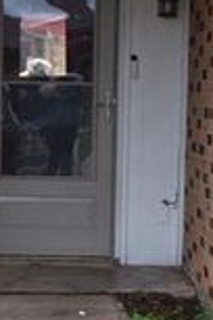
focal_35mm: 191
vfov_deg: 10.8
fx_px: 1695
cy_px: 230
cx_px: 50
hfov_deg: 7.2
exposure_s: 1/1250
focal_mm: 26
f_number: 5
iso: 400
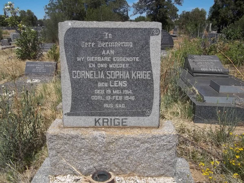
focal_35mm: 32
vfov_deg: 44.2
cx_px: 122
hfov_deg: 56.8
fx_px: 226
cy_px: 92
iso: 80
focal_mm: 5.7
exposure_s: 1/800
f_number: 5.5
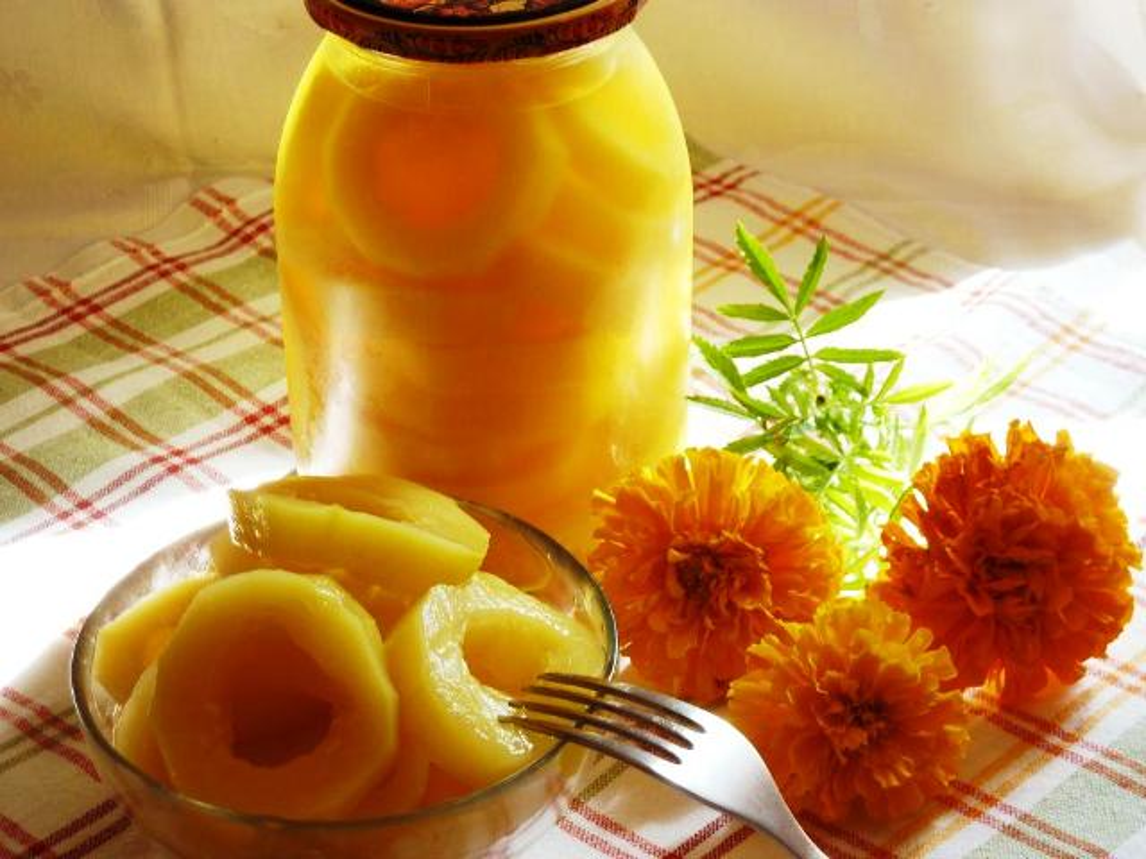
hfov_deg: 23.6
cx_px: 573
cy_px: 430
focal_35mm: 83
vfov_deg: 17.8
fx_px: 2748
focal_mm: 13.7
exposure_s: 1/40
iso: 100
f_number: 4.2
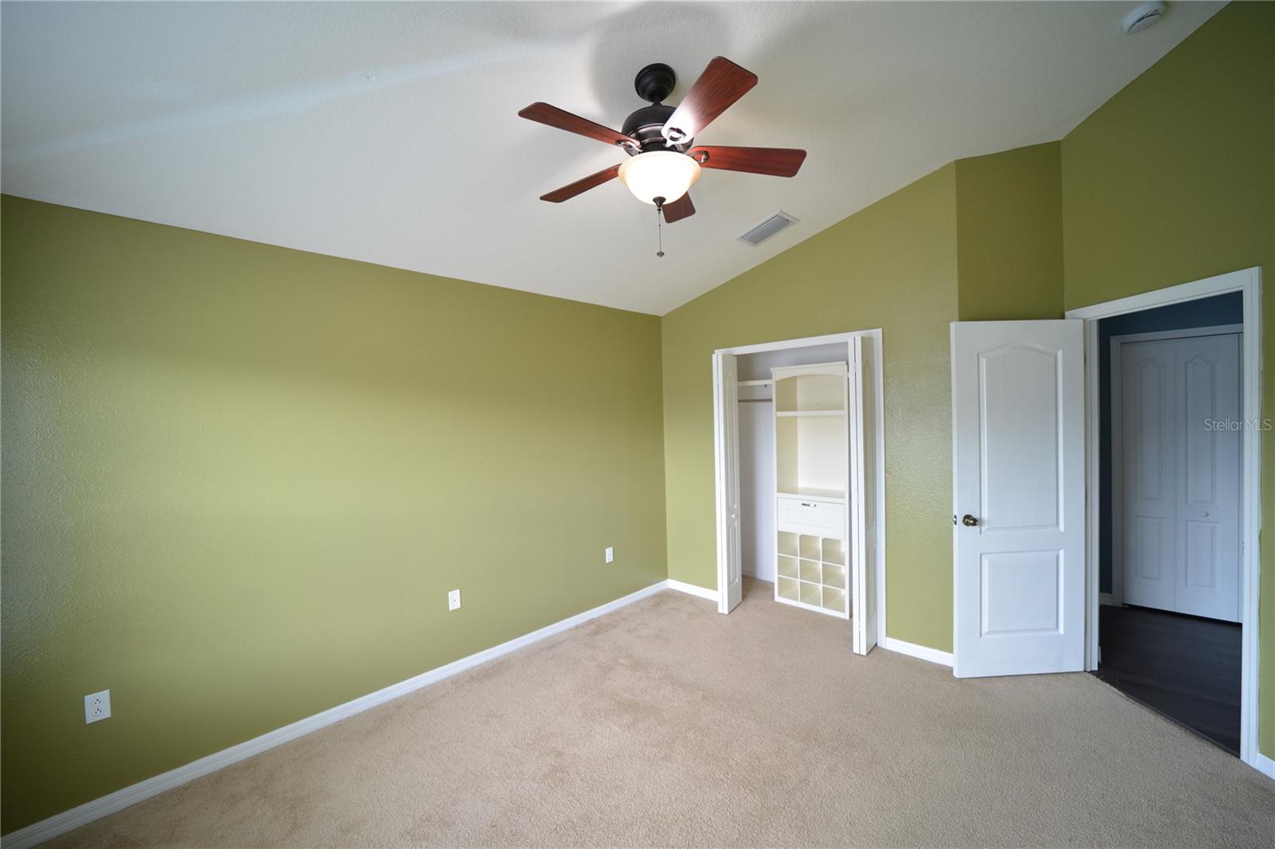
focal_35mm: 14
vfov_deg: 81.2
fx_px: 496
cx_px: 638
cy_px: 424
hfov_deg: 104.3
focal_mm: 14
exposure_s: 1/100
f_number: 5
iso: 400
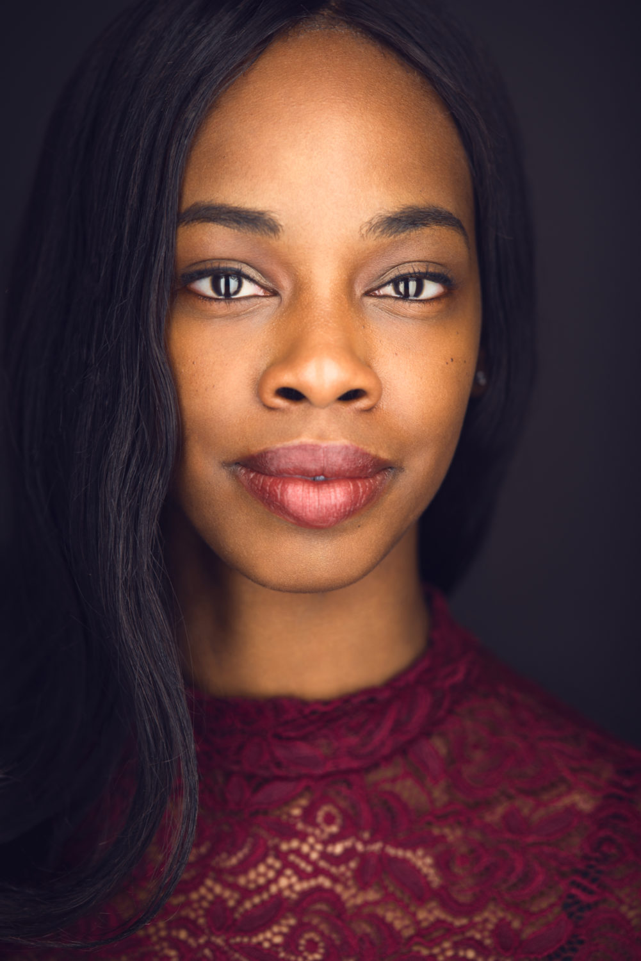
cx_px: 320
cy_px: 480
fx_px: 2802
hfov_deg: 13.0
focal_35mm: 105
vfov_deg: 19.5
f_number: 3.2
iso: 250
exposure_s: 1/125
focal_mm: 105
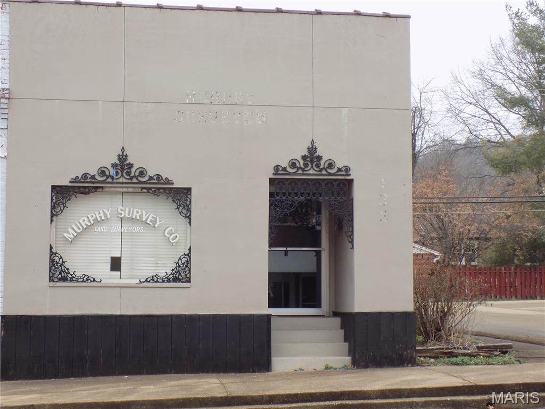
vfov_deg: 22.6
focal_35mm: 65
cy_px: 204
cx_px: 272
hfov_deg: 29.8
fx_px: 1023
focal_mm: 11.5
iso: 80
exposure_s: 1/80
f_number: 4.1
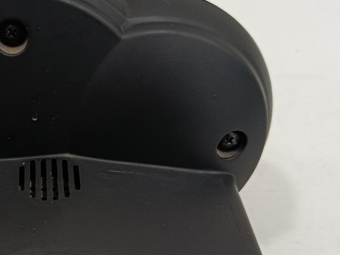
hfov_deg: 28.0
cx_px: 15
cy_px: 172
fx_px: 648
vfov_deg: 22.2
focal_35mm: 66
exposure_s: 1/100
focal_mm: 5.24
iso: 1120
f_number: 1.7
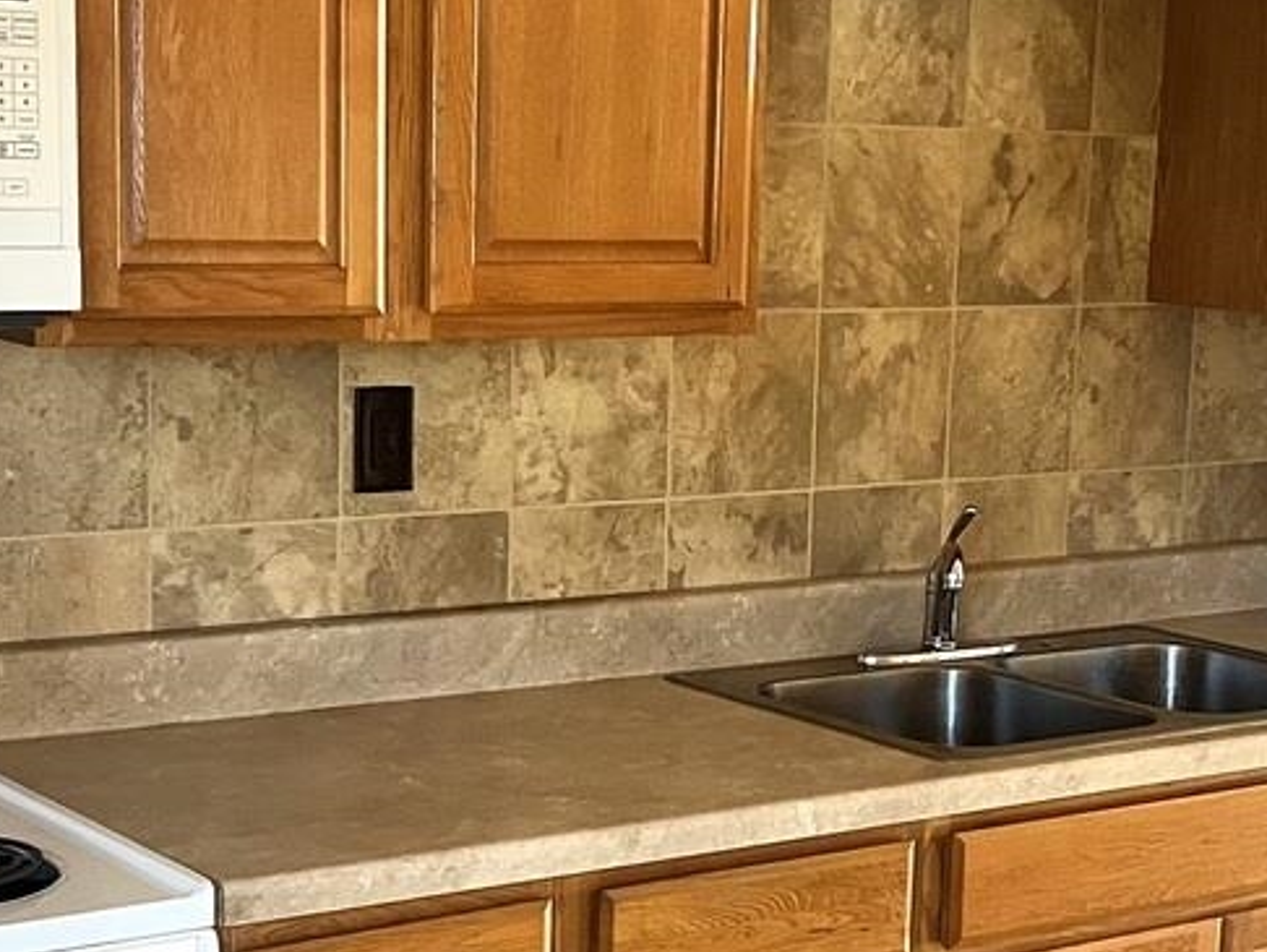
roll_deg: -2.8
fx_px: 2820
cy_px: 608
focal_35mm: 77
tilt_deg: -10.8
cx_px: 774
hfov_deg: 25.3
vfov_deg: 19.1
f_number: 1.5
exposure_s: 1/60
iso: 200
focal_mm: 5.7
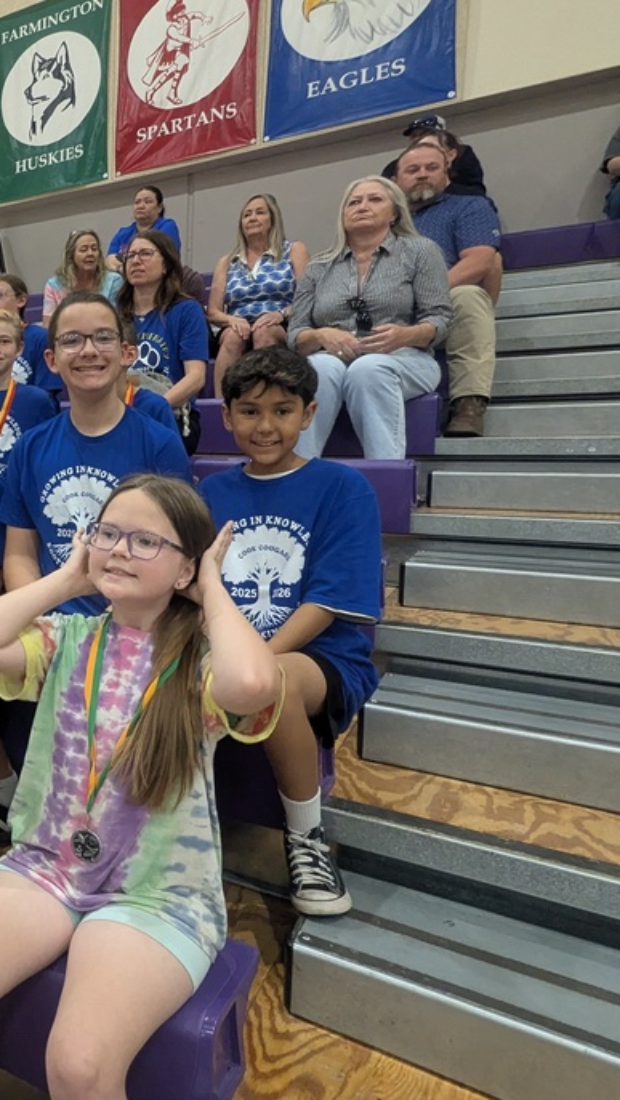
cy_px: 524
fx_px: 759
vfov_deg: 71.8
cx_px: -123
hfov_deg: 35.2
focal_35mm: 26
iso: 358
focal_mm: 2.35
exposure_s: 1/128
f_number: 2.2
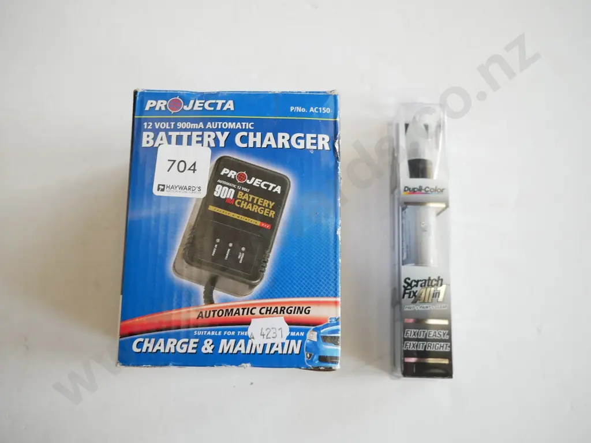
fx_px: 580
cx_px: 296
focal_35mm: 34
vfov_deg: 41.8
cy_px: 222
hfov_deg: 54.0
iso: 800
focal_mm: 17
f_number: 4
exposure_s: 1/60
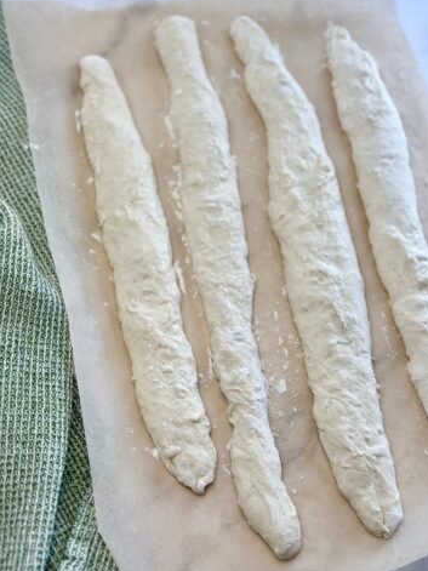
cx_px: 206
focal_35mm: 51
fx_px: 841
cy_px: 285
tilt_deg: -63.6
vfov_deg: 37.5
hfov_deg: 28.5
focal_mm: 6.86
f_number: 1.78
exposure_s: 1/169
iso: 64
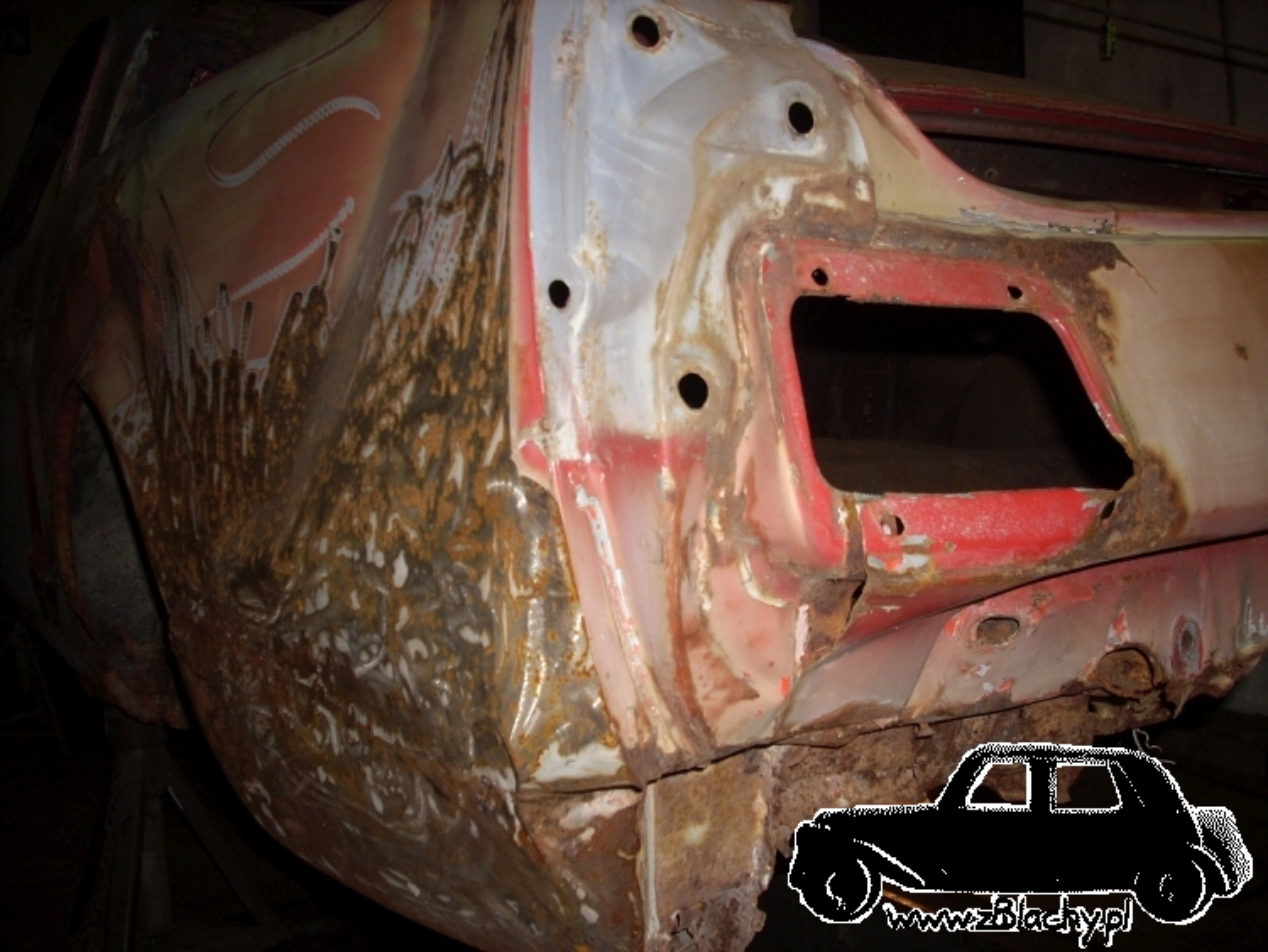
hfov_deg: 50.1
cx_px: 634
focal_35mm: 37
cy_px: 476
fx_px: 1356
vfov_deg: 38.7
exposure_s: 1/60
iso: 64
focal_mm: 6.2
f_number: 2.8
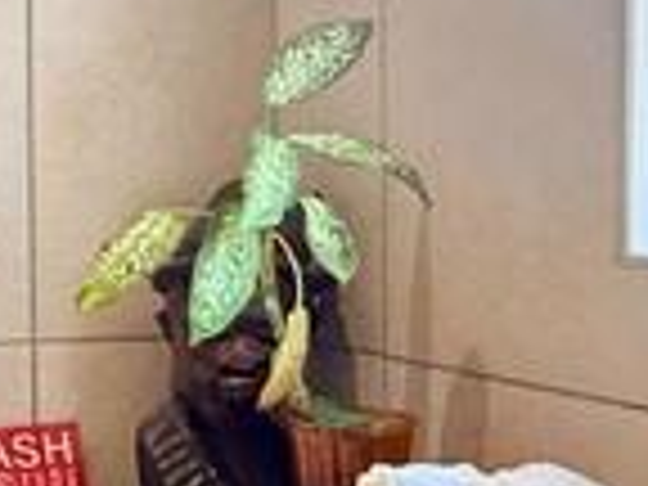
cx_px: -495
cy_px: 266
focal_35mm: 78
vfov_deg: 18.9
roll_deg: +2.1
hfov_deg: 19.3
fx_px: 1460
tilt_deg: -2.8
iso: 250
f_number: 2.2
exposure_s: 1/50
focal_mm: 2.22
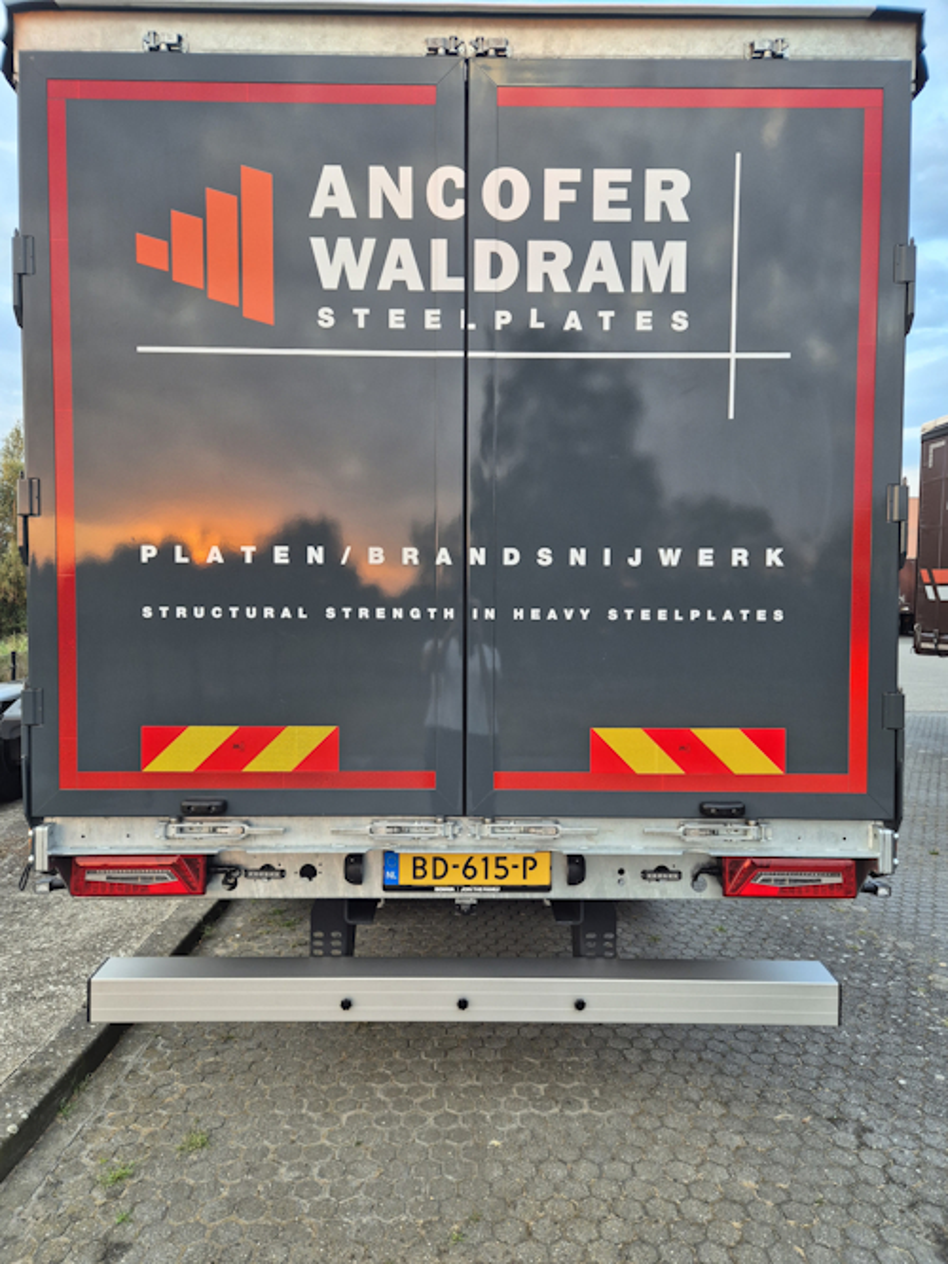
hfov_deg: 58.9
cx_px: 474
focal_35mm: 23
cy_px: 632
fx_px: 840
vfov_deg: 73.9
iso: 160
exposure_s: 1/180
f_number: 1.8
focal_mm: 5.4
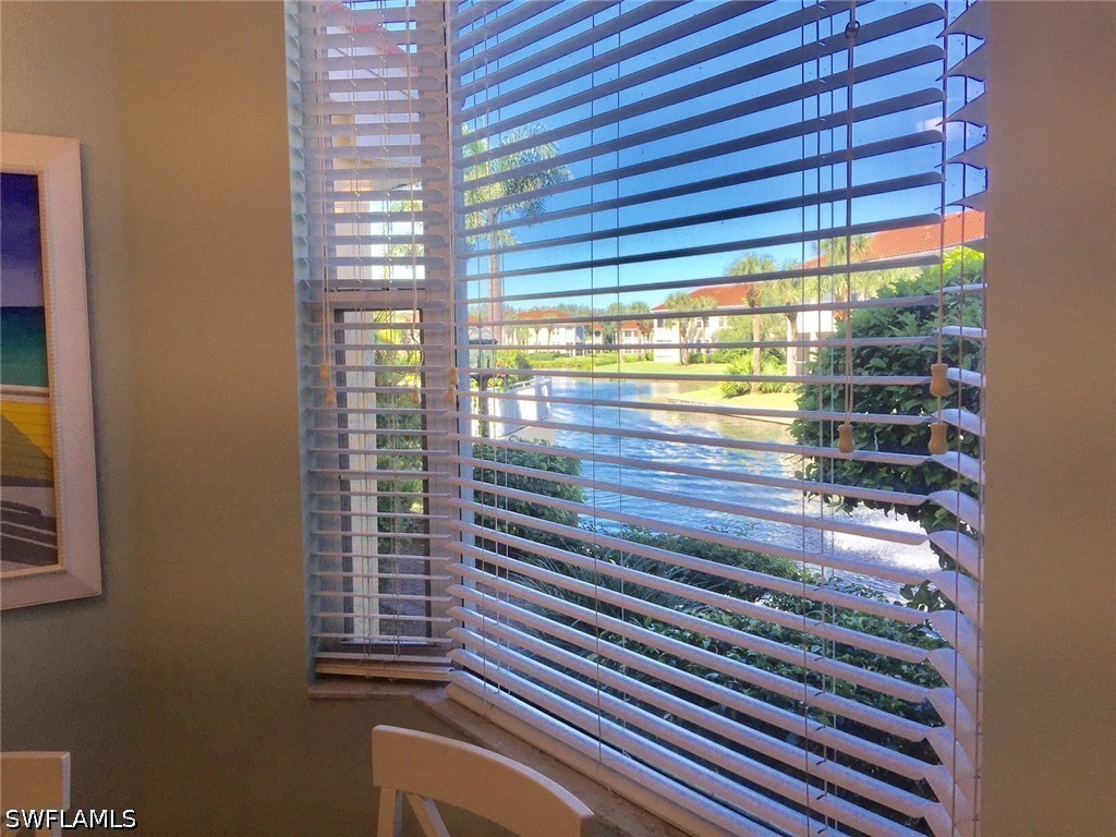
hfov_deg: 61.7
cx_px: 558
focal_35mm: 29
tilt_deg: -3.3
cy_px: 418
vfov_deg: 48.2
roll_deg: -1.0
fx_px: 935
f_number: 2.2
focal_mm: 4.15
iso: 32
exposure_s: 1/408
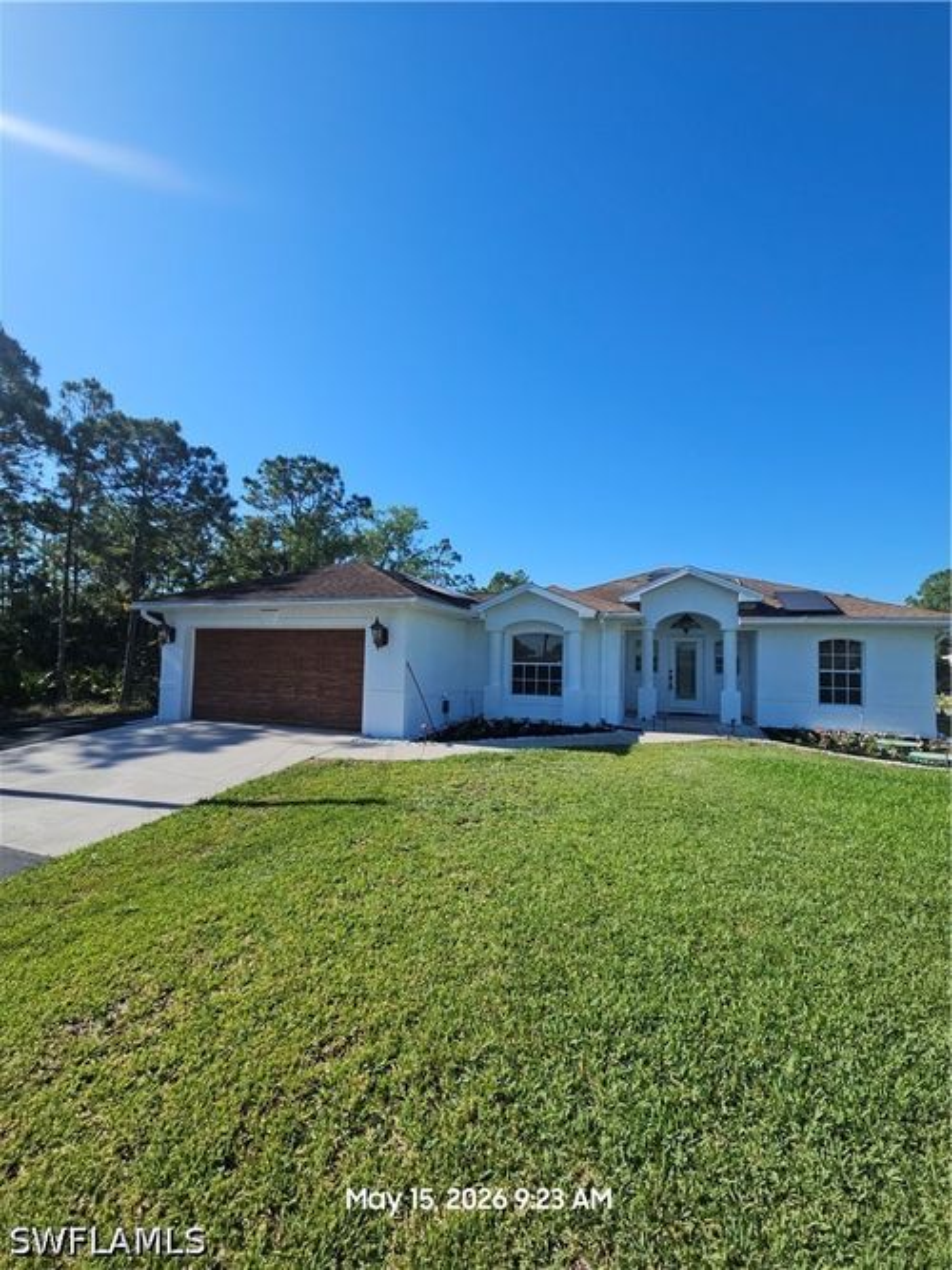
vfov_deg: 106.2
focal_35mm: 13
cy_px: 635
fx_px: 477
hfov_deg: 89.9
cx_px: 476
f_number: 2.2
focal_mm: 2.2
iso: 50
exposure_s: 1/2635
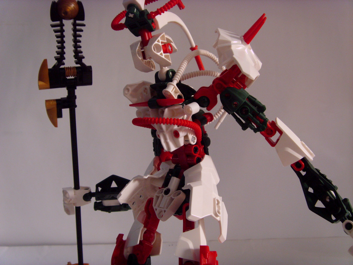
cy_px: 132
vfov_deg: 45.4
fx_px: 316
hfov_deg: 58.4
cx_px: 176
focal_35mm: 31
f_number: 3.5
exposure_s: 1/4
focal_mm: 6.3
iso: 300
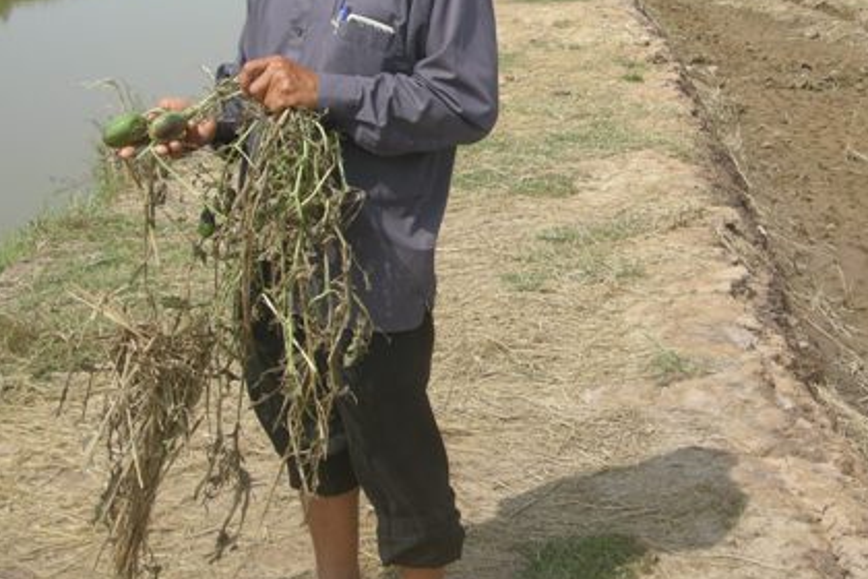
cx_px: 579
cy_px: 141
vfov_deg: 23.5
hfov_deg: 34.7
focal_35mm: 57
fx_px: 1374
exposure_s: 1/227
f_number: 5.4
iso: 64
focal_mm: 7.5
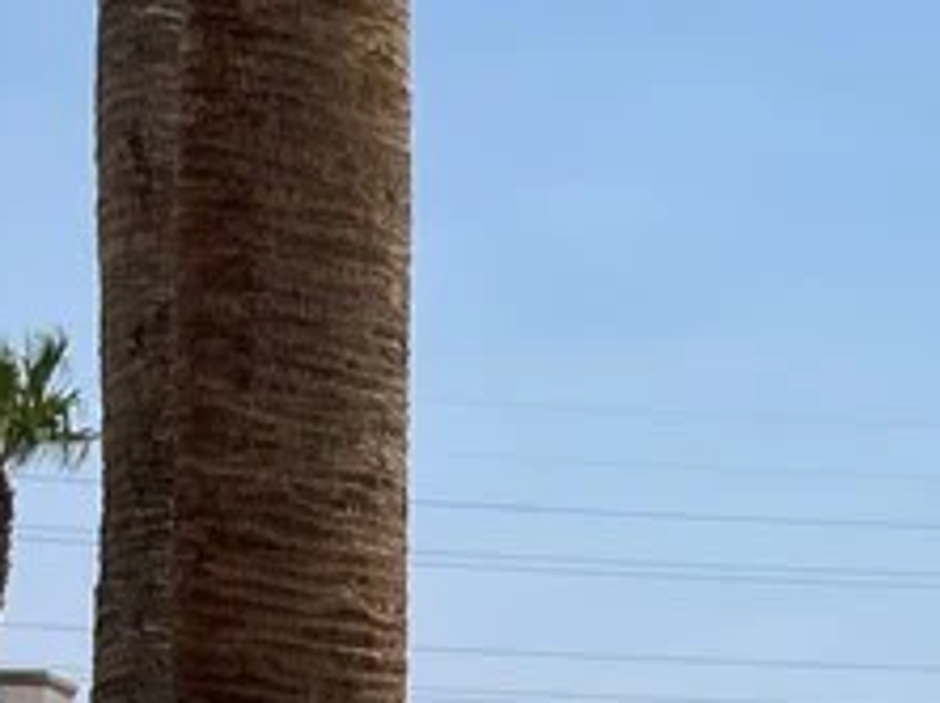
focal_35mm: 120
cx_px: 1465
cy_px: 1558
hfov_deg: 15.1
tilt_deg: -7.1
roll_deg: -0.5
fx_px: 3255
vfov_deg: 10.9
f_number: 1.6
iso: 50
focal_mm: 5.1
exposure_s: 1/5848
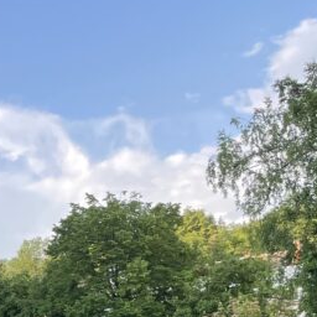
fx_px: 953
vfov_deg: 17.2
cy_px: 459
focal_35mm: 92
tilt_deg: -1.2
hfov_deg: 16.0
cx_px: -255
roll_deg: +0.9
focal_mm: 4.2
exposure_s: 1/427
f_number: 1.6
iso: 32
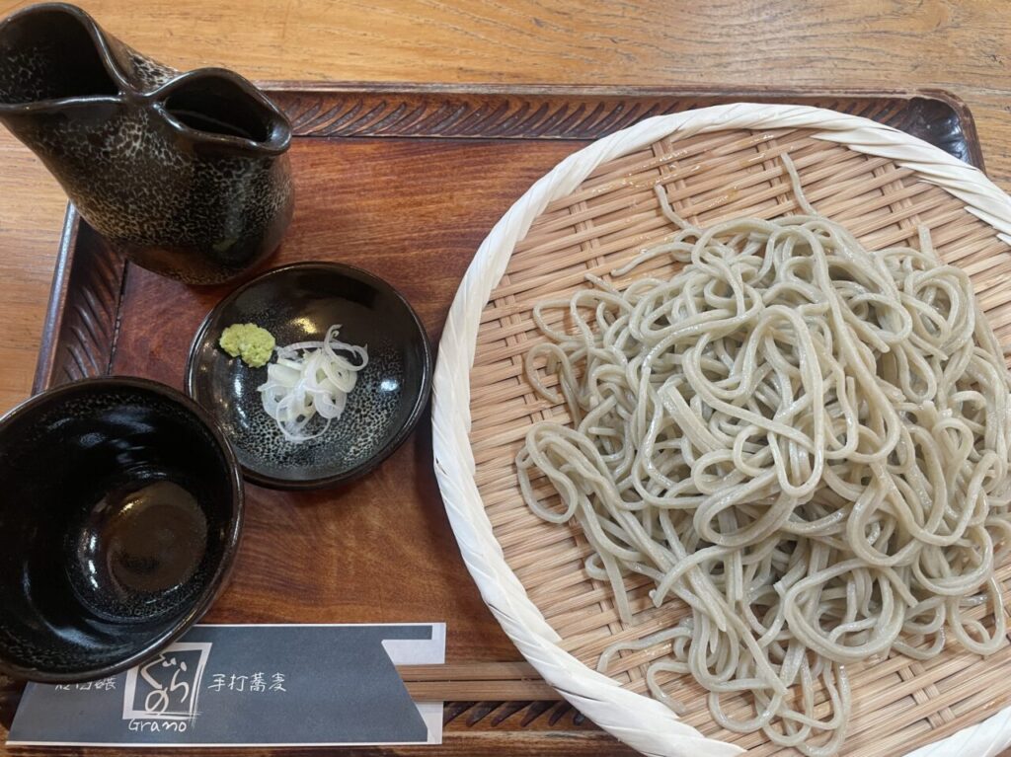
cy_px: 378
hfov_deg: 67.3
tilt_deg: -71.0
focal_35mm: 26
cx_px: 506
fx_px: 759
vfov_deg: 53.0
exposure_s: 1/50
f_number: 1.6
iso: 125
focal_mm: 4.2
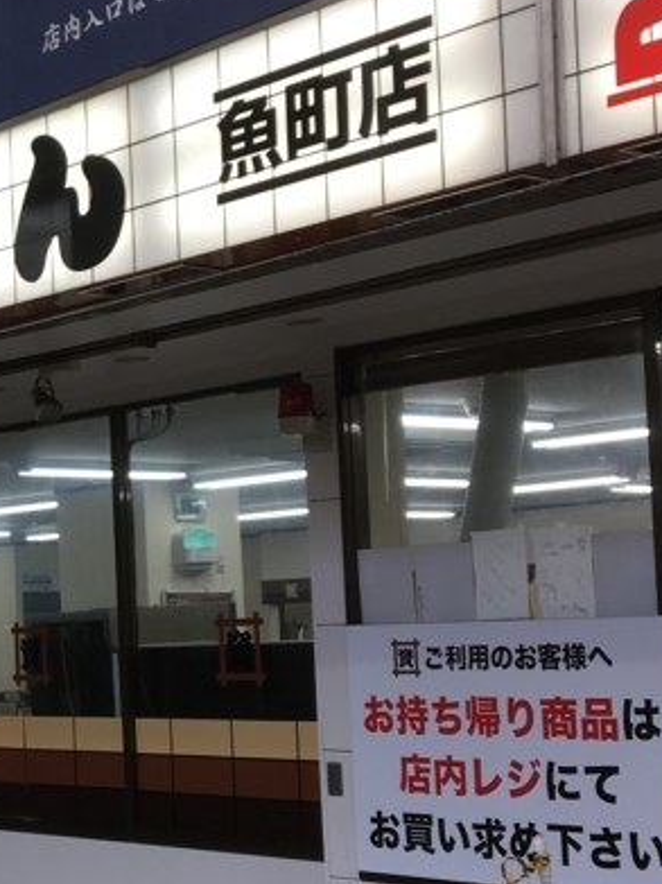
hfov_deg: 18.5
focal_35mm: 76
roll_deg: +1.5
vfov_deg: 25.6
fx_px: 1939
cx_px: -106
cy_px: 545
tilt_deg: +4.2
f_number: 2.2
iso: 25
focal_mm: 4.15
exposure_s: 1/60
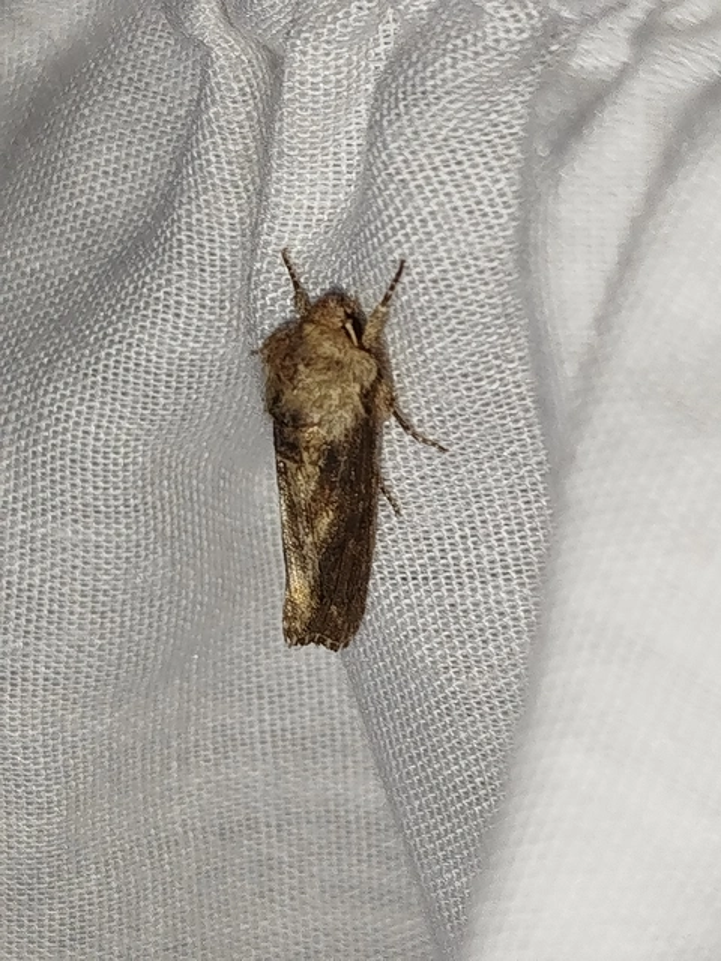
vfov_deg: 21.5
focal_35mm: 91
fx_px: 2527
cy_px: 480
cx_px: 360
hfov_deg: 16.2
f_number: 1.7
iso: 80
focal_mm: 5.31
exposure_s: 1/50
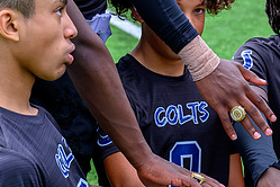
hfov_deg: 11.2
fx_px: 1408
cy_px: 206
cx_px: 311
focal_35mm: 181
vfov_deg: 7.5
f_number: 6.3
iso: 720
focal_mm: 70
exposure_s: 1/640
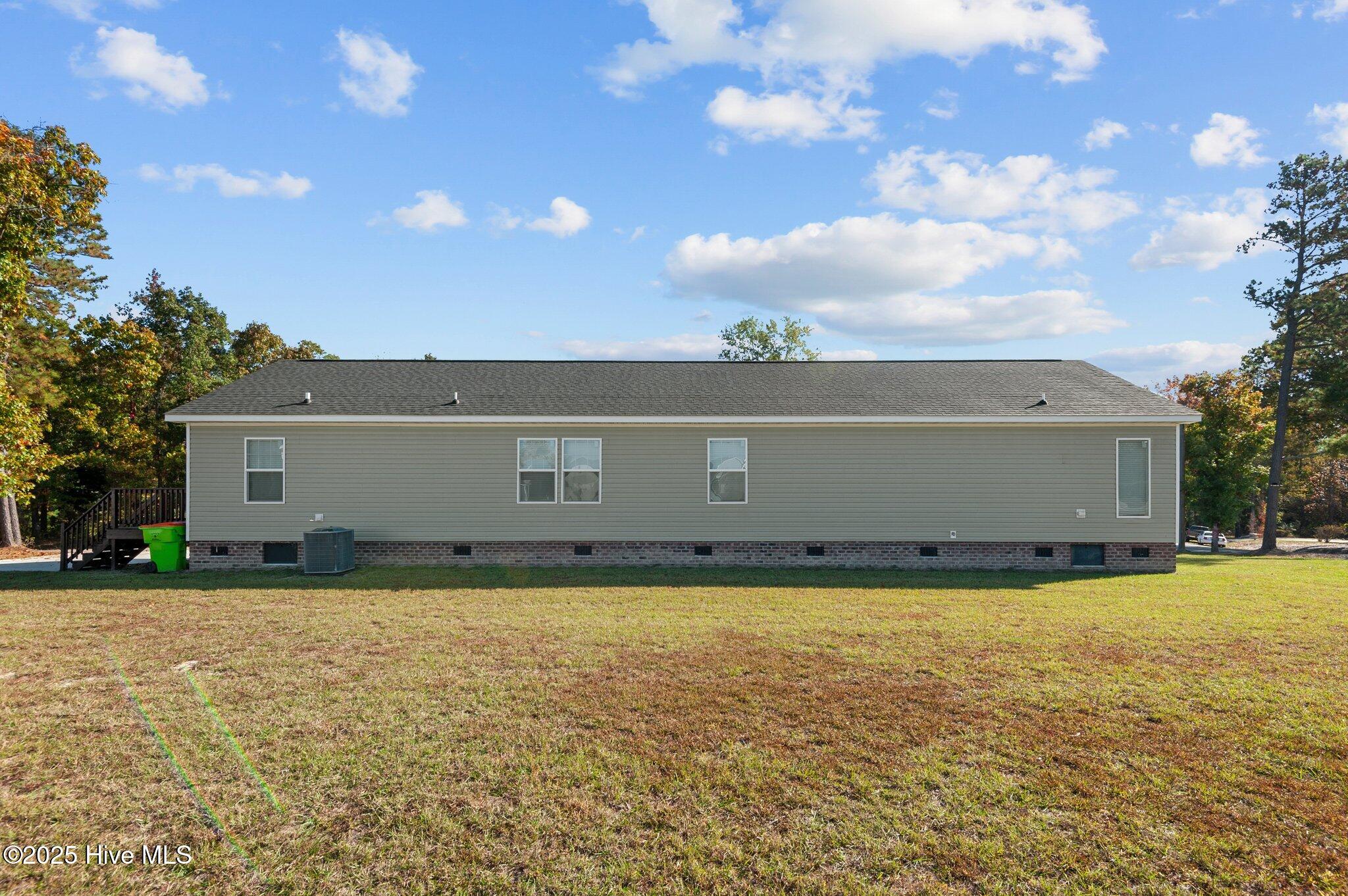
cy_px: 448
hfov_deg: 96.8
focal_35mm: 16
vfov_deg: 73.7
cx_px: 674
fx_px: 599
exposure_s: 1/320
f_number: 9
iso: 400
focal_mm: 16
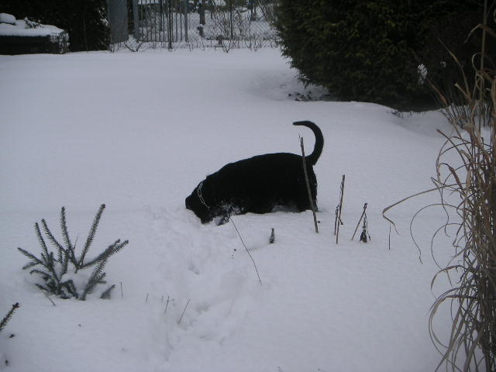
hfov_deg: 34.9
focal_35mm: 55
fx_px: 788
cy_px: 186
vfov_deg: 26.6
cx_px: 248
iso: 50
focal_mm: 8.5
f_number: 6.7
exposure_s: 1/180
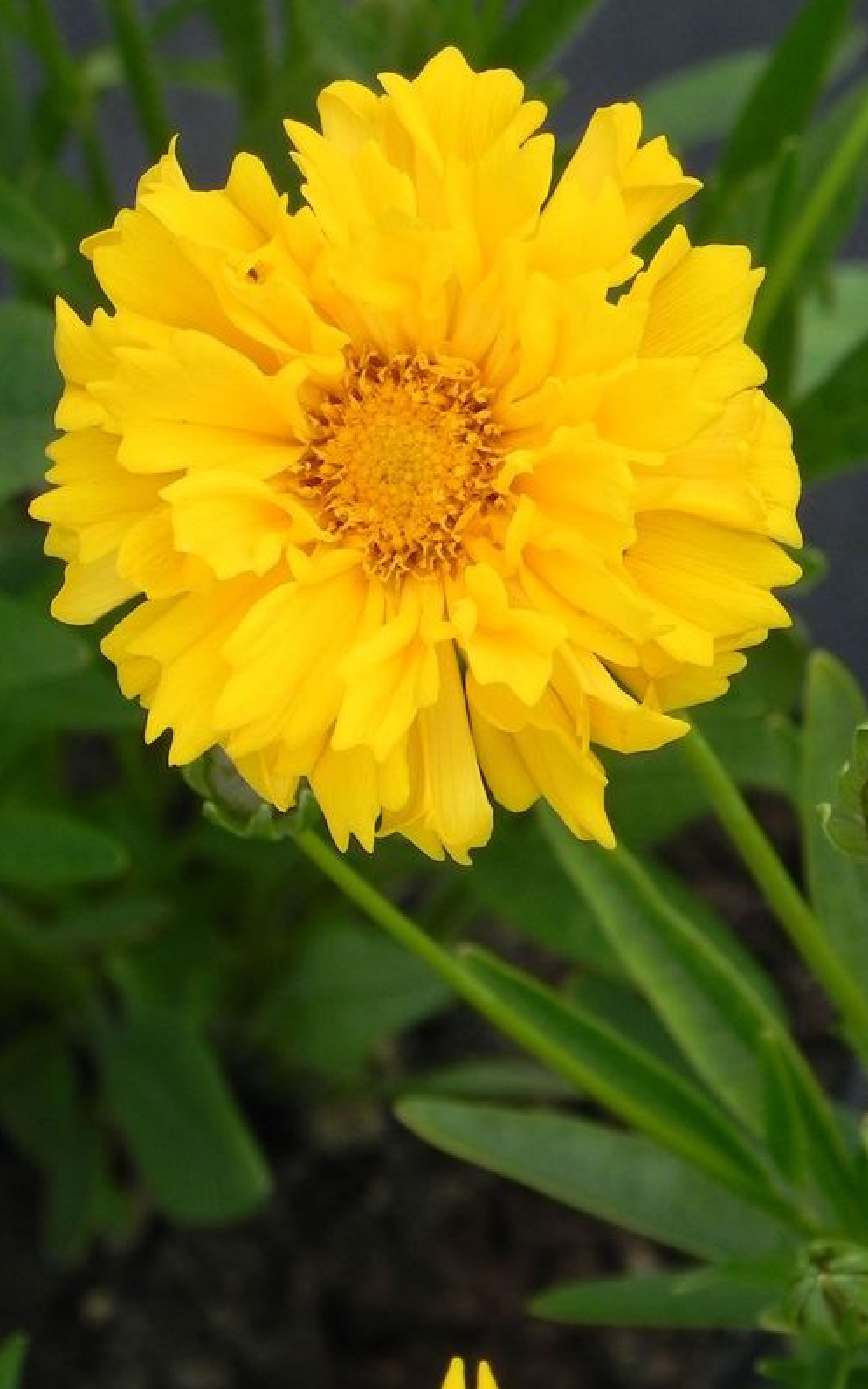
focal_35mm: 125
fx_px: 4730
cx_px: 499
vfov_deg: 16.7
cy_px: 694
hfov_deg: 10.5
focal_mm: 20.8
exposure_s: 1/640
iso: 160
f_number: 4.5
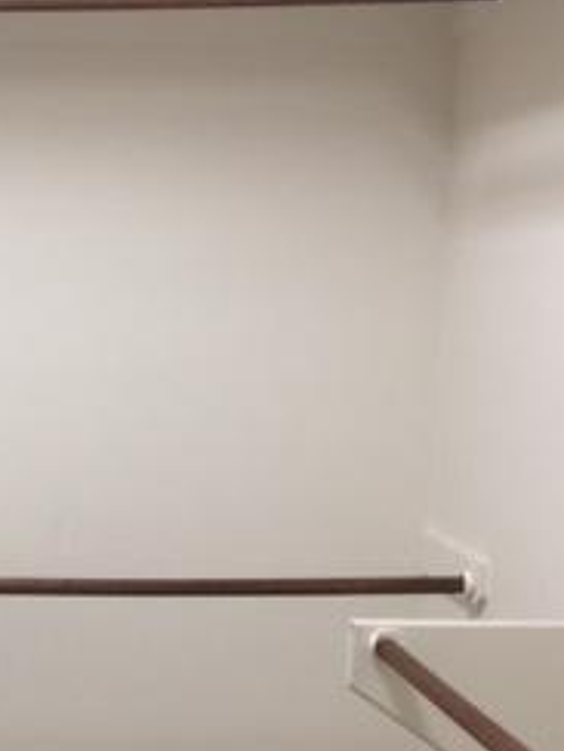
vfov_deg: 25.3
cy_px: 579
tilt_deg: -8.1
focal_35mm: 76
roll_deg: +0.5
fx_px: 1651
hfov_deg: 18.6
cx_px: -65
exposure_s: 1/15
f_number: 2.2
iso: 32
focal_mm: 4.15
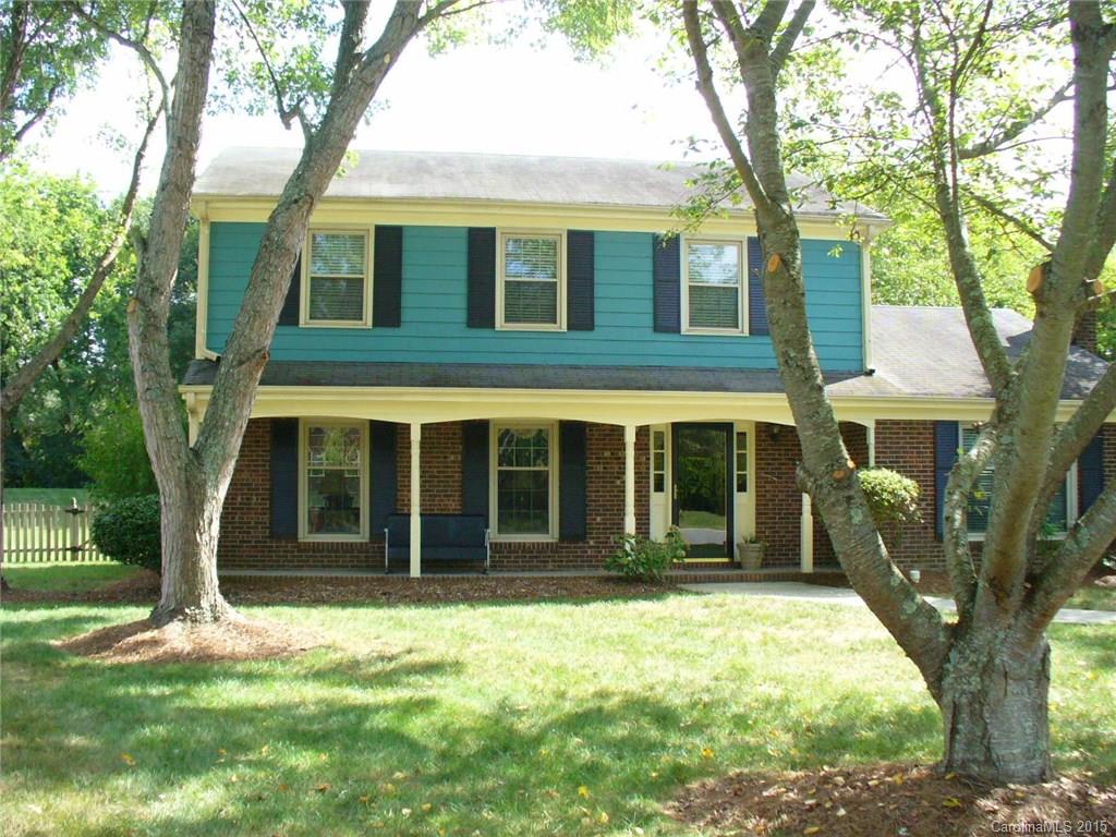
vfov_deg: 38.7
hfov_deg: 50.1
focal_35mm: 37
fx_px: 1193
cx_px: 558
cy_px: 418
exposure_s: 1/500
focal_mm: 6.1
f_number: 2.8
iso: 200
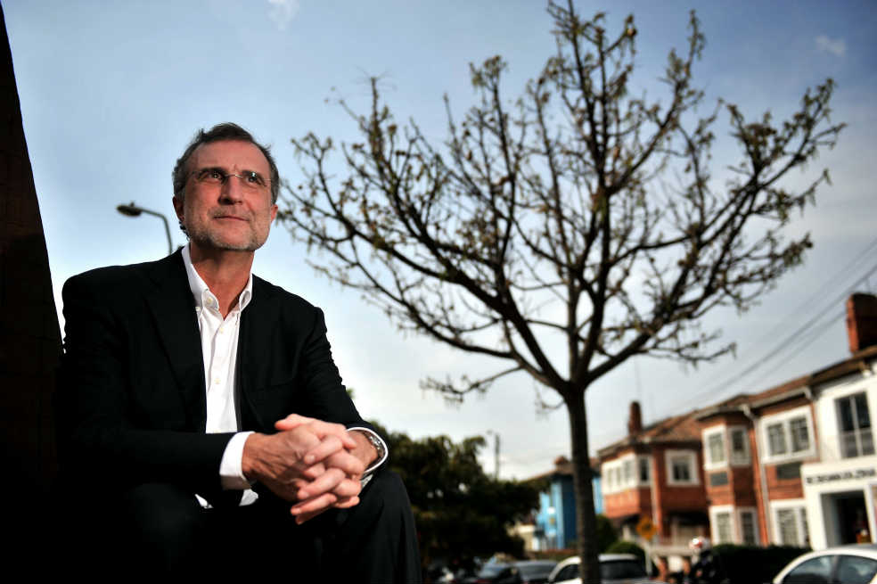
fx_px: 877
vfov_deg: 36.8
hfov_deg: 53.2
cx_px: 438
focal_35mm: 36
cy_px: 292
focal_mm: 36
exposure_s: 1/5000
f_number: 2.8
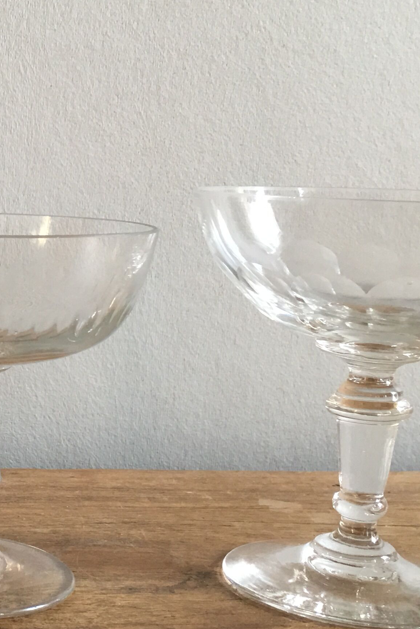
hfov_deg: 18.1
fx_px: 1225
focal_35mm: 70
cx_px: -133
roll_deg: -1.6
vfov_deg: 28.8
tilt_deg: -8.7
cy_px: 376
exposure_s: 1/17
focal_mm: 4.15
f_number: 2.2
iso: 40
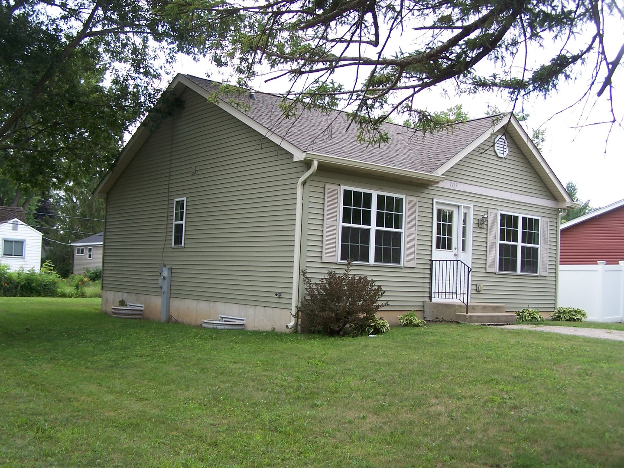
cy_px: 234
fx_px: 685
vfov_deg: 37.7
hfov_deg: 49.0
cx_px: 312
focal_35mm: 38
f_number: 2.8
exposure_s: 1/250
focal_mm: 6.3
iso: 80
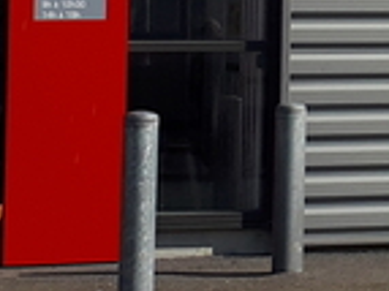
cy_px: -212
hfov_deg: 10.5
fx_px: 2032
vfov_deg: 7.9
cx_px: 615
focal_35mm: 181
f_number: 1.9
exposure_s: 1/2062
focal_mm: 3.6
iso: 40
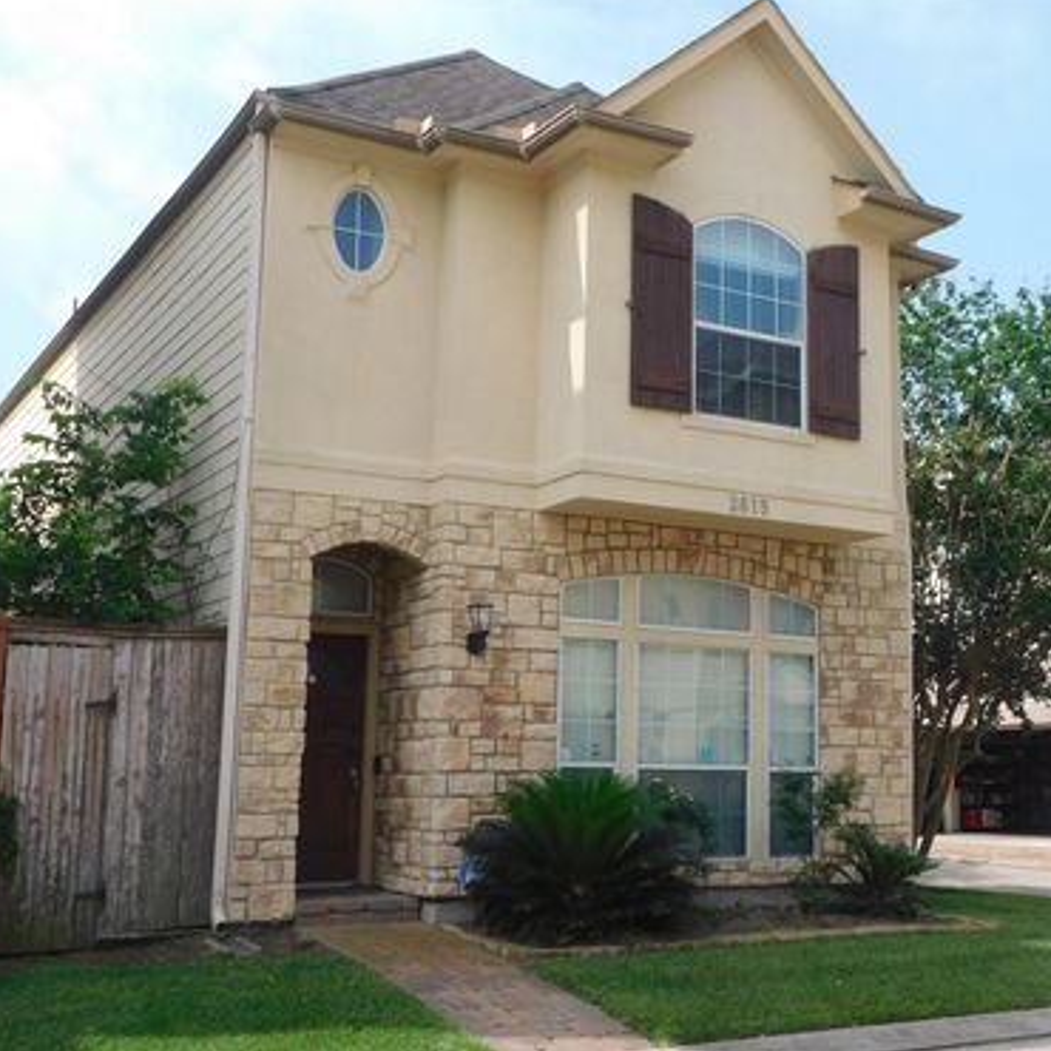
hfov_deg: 38.8
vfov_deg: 39.2
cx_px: 676
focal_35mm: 43
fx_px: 1477
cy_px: 521
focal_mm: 6.3
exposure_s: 1/800
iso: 125
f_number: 3.5
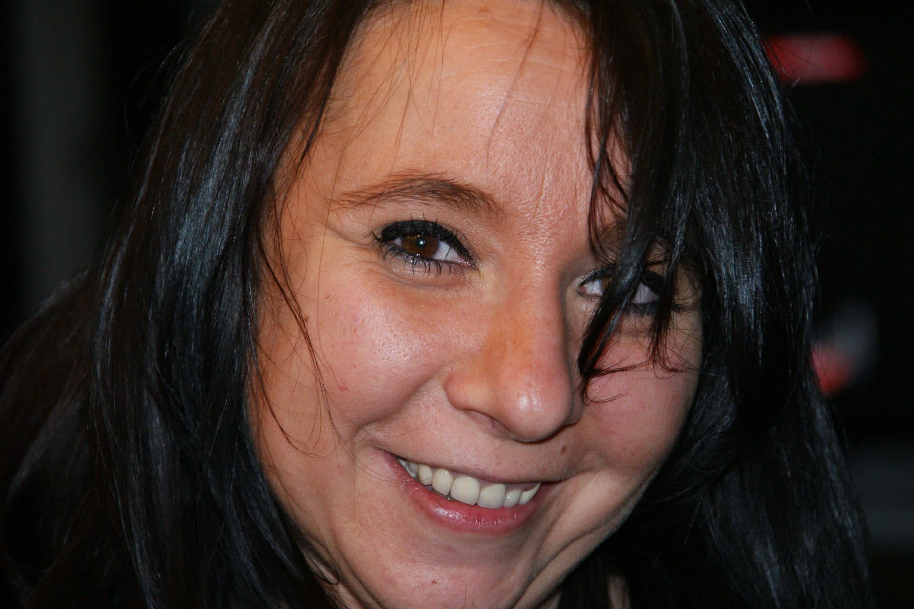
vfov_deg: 7.6
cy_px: 304
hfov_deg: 11.4
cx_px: 457
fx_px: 4570
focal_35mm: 180
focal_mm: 120
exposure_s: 1/125
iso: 400
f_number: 5.6
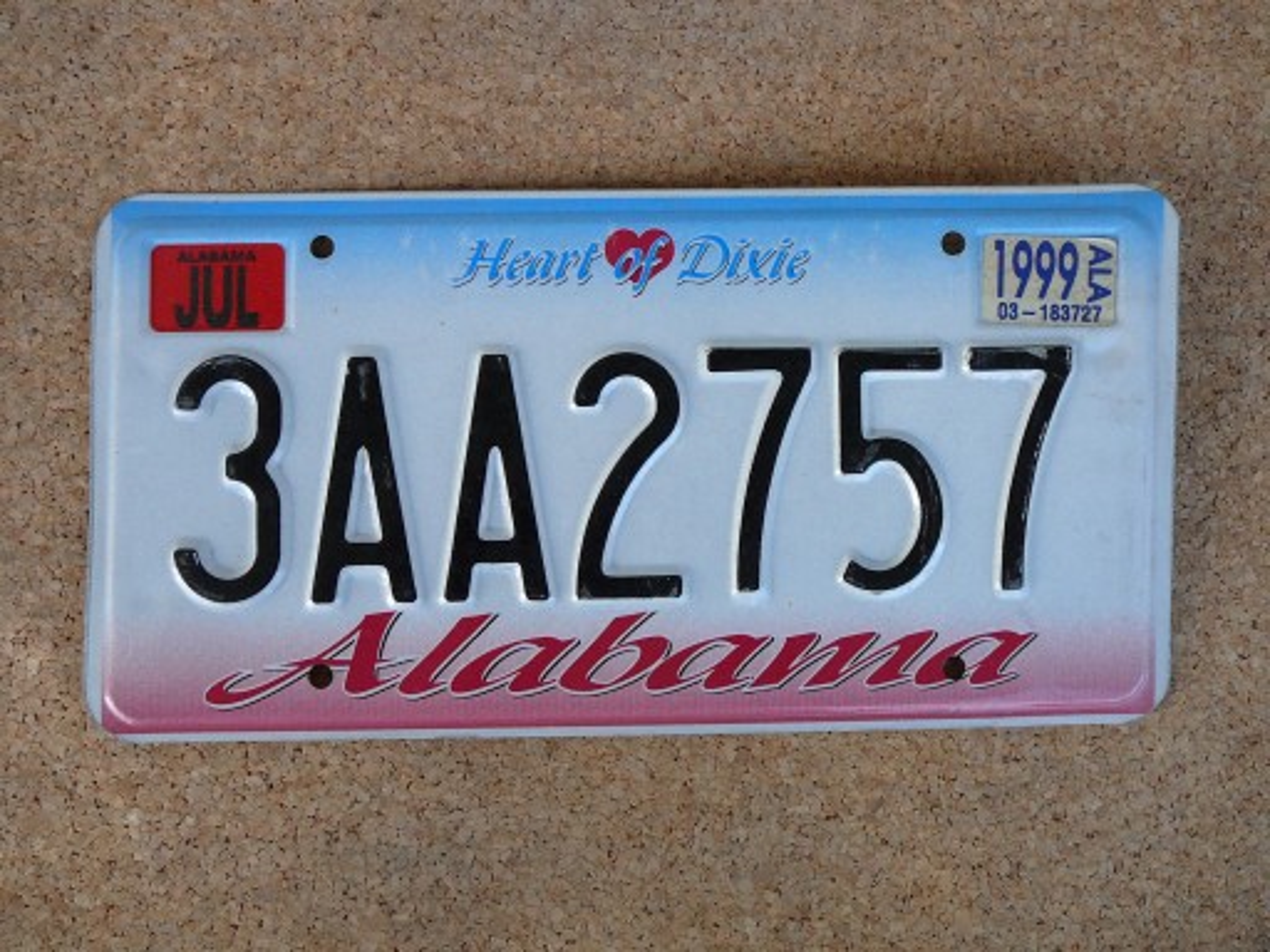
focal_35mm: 39
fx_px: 1431
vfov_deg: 36.8
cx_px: 635
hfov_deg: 47.9
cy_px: 476
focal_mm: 5.8
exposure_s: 1/60
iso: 80
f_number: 3
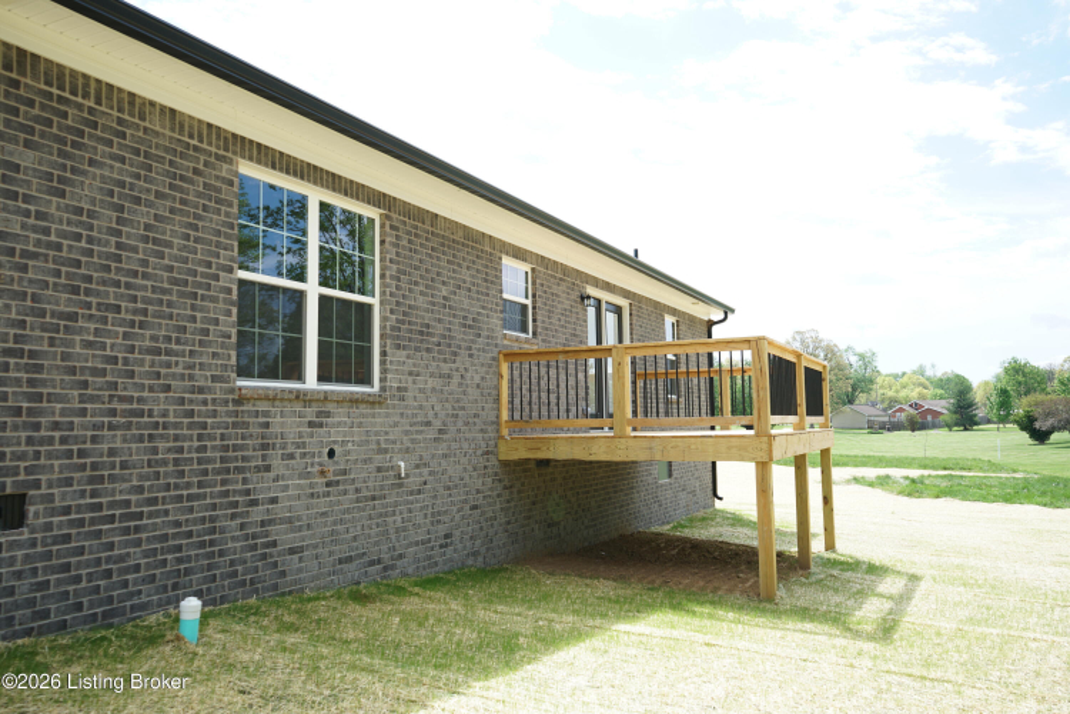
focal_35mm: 28
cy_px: 357
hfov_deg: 65.5
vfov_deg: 46.4
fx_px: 832
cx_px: 535
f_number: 7.1
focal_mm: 28
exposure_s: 1/160
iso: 100
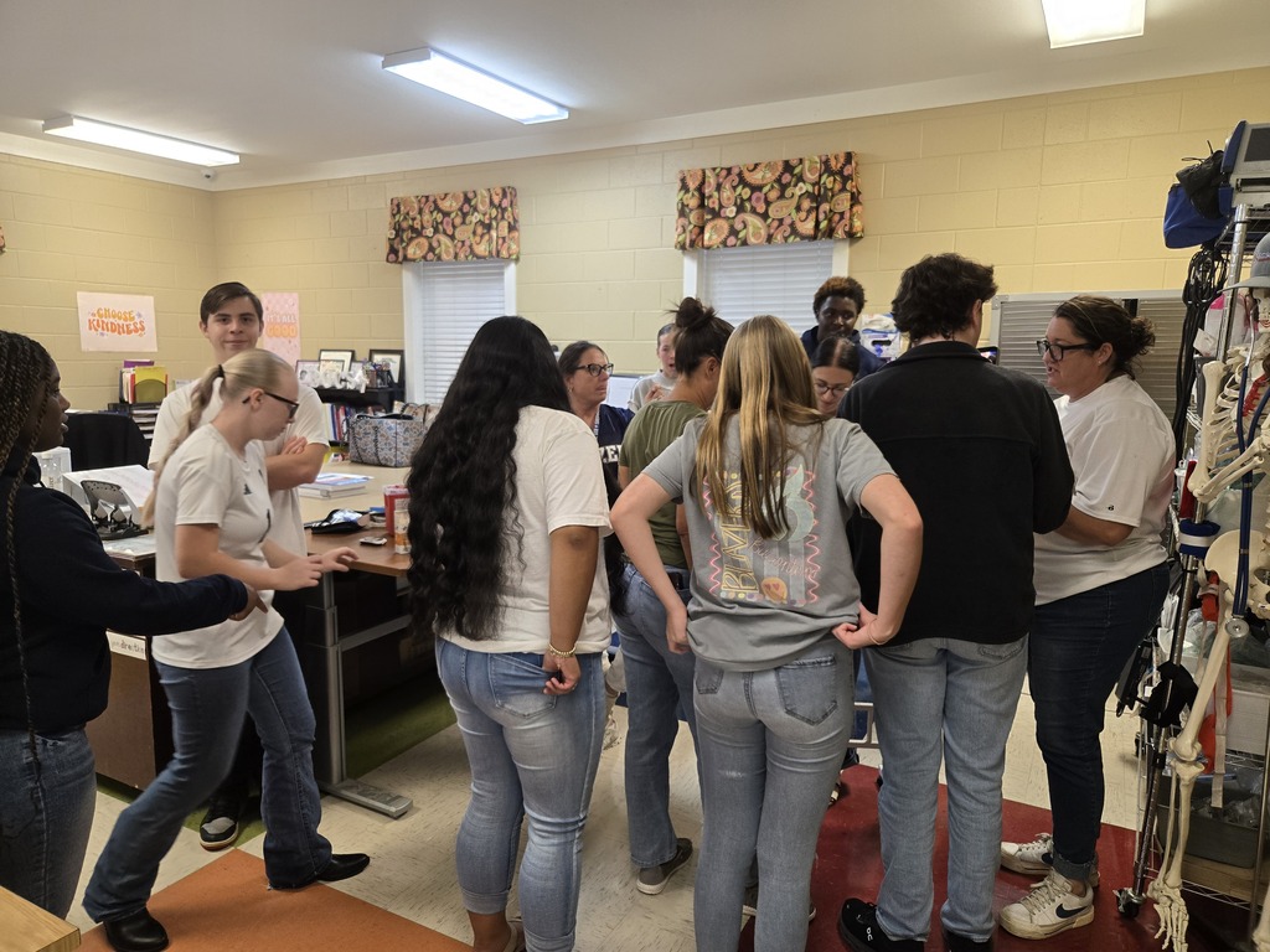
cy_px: 476
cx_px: 635
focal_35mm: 23
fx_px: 844
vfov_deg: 58.9
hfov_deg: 73.9
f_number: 1.8
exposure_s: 1/120
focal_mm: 5.4
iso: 160
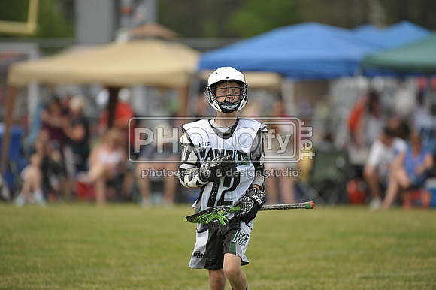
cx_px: 218
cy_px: 145
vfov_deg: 3.4
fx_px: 4841
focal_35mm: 400
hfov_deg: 5.2
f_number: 4
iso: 800
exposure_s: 1/2500
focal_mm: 400
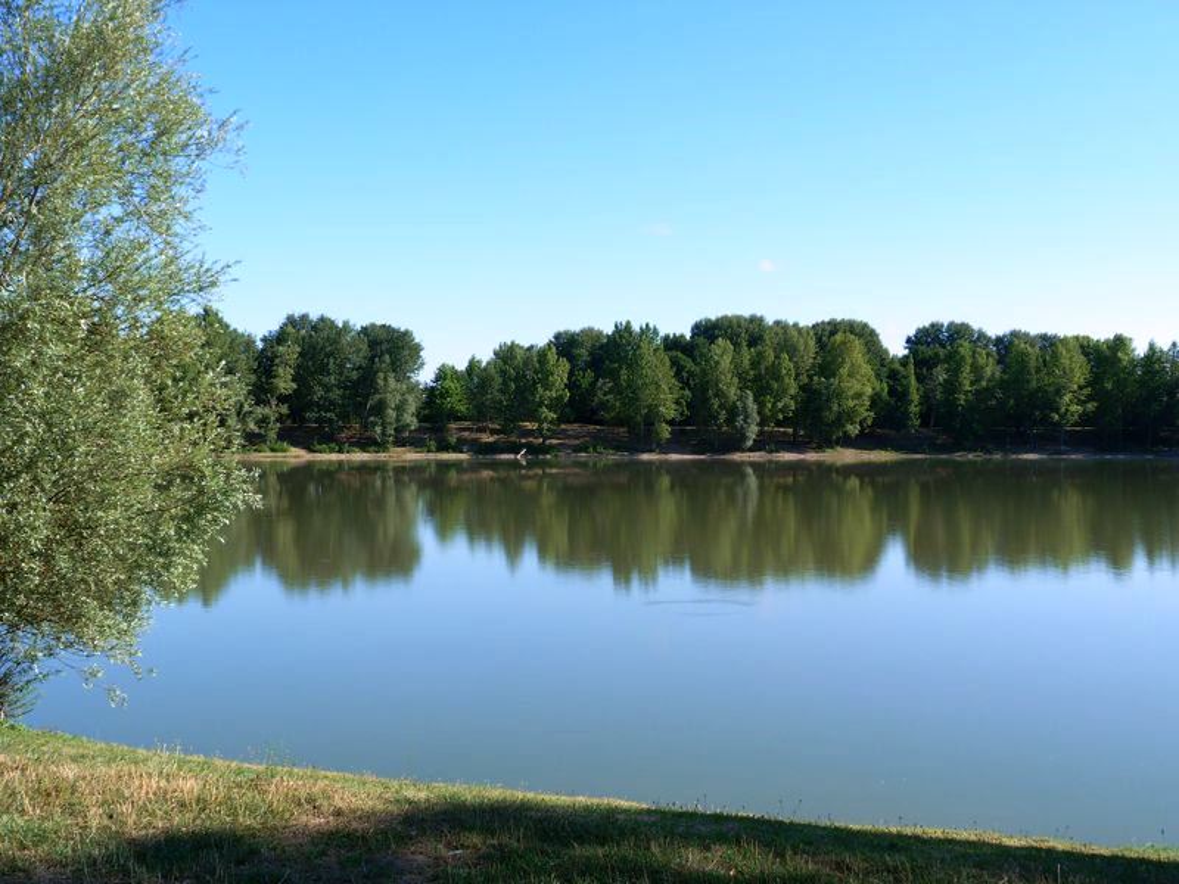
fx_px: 1362
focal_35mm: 40
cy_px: 442
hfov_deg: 46.8
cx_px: 590
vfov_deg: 36.0
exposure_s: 1/200
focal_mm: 7.3
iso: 80
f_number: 5
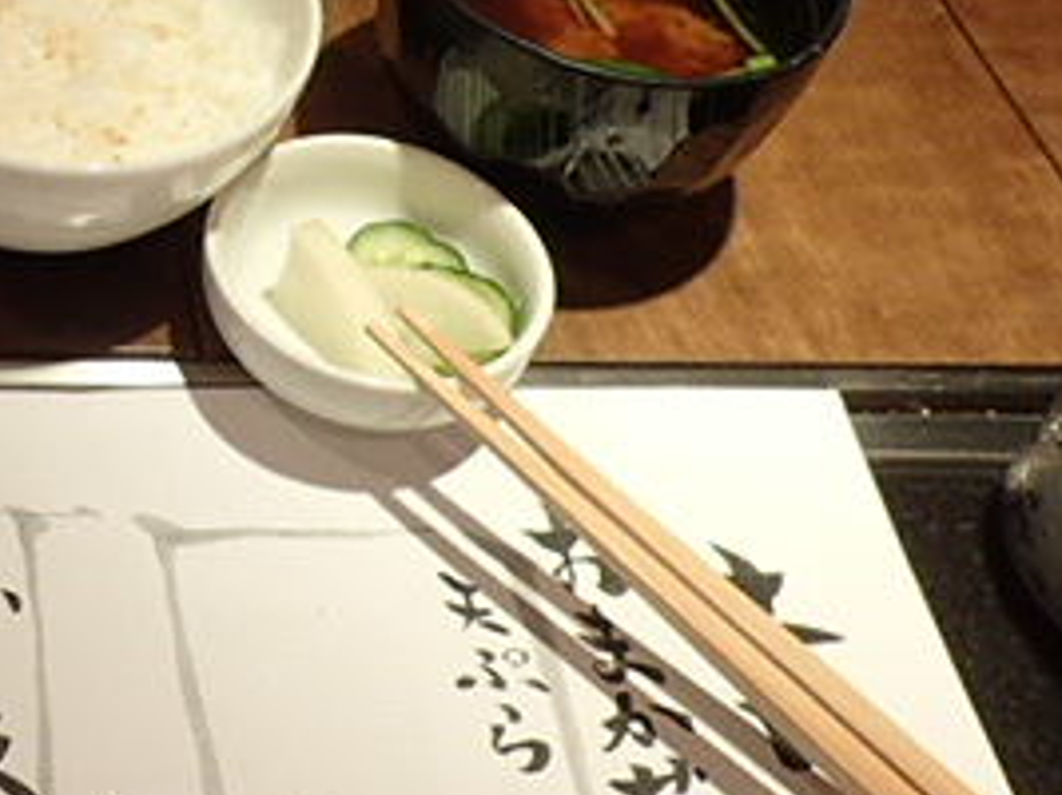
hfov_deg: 28.3
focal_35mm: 60
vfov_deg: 23.4
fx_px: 1840
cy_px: -4
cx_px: -199
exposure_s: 1/60
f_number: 2.8
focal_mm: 4.5
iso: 320
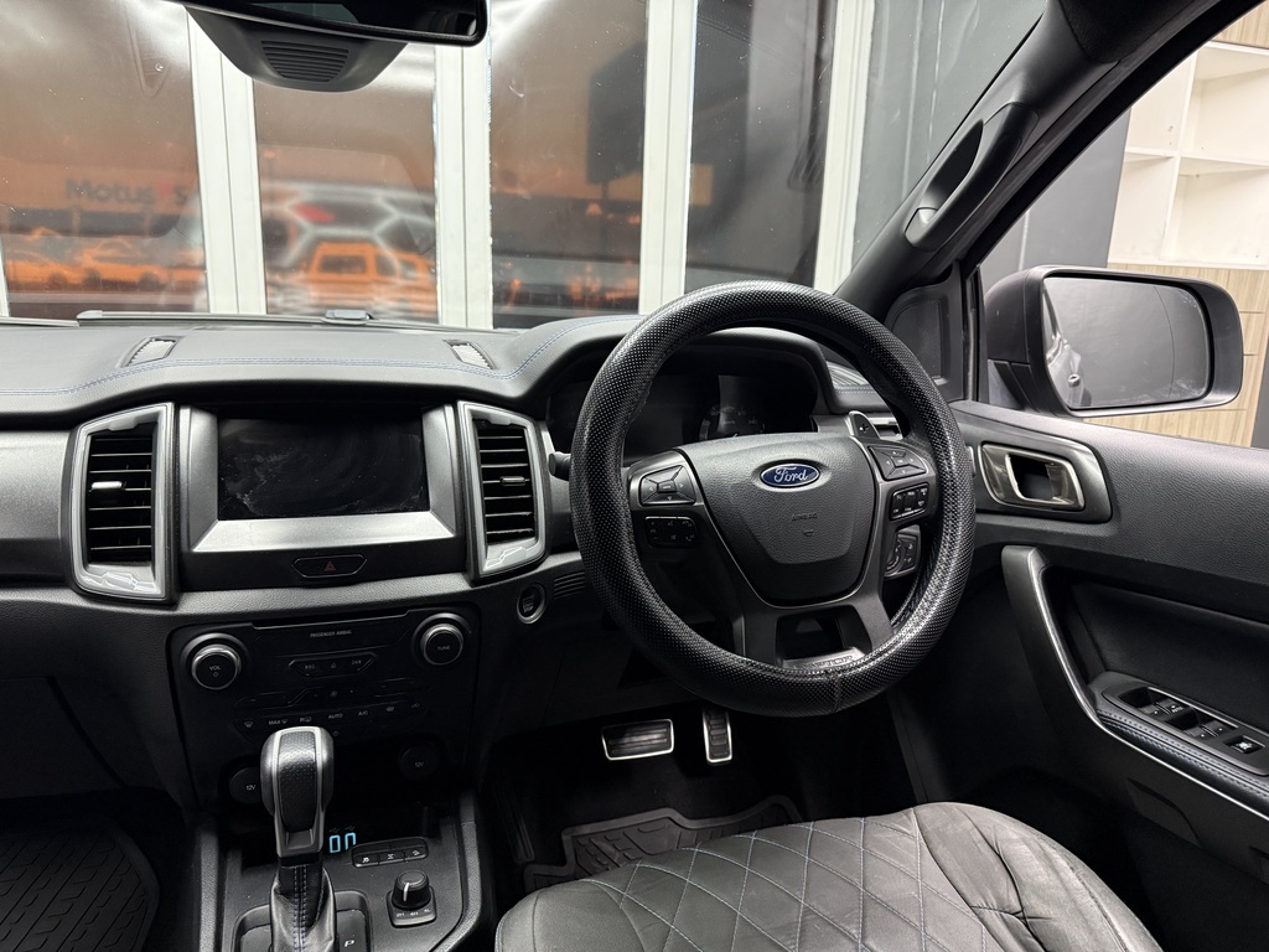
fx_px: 880
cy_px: 476
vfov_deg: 56.8
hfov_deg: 71.6
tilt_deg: -12.5
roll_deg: -1.9
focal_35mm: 24
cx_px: 634
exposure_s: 1/60
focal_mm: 6.76
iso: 640
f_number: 1.78
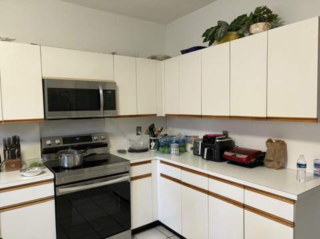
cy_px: 120
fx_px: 240
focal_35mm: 26
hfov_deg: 67.4
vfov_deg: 53.0
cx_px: 160
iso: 200
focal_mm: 5.96
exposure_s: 1/60
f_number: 1.6
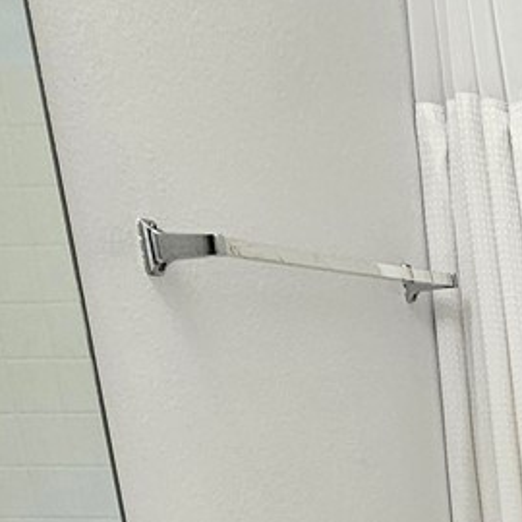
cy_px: 768
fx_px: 1160
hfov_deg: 20.1
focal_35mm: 68
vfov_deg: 21.5
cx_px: 878
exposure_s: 1/60
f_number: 2.2
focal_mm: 2.2
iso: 64
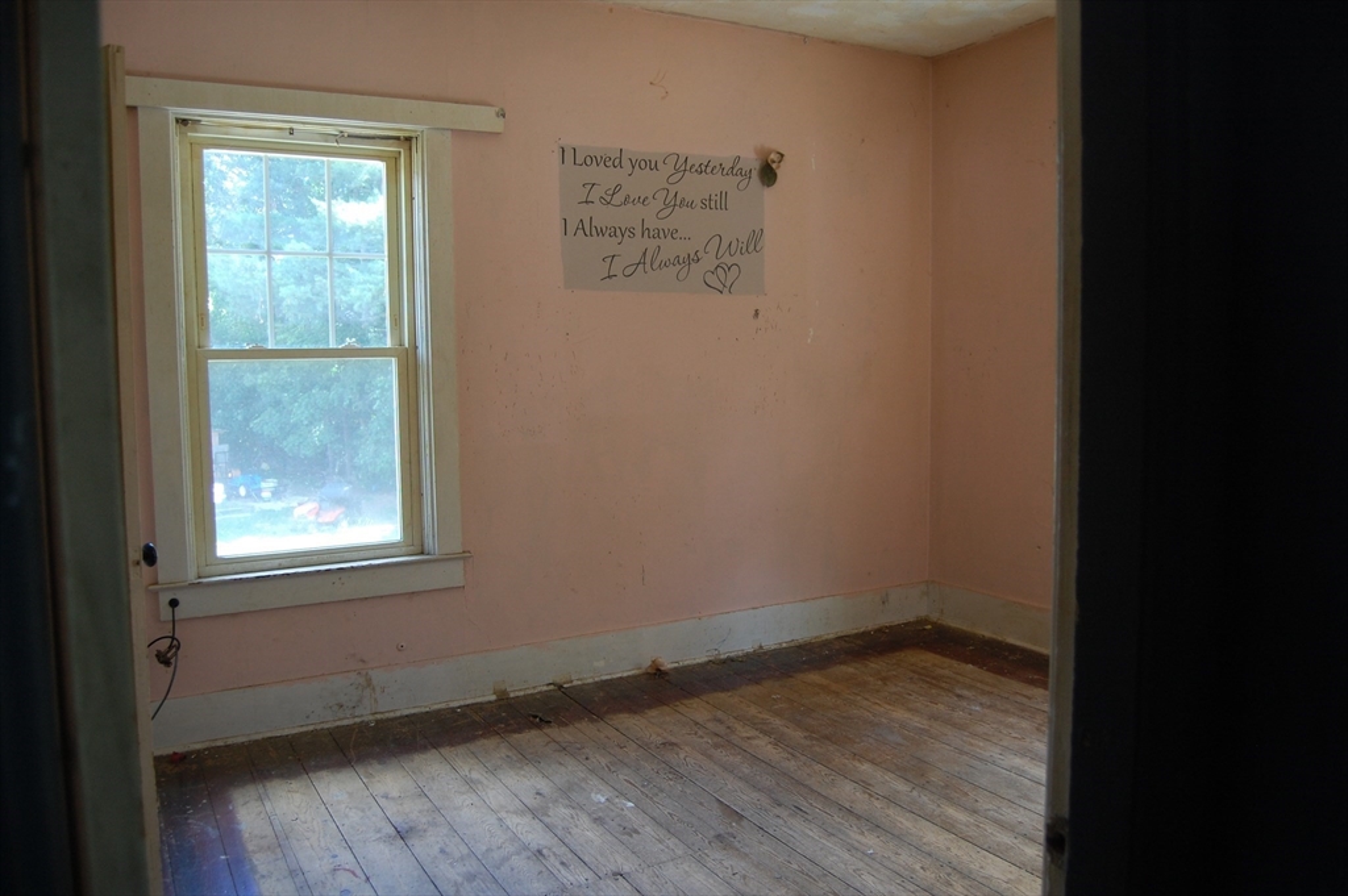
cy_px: 448
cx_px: 674
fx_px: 1010
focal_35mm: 27
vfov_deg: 47.9
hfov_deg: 67.4
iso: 400
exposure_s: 1/50
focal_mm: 18
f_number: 3.5
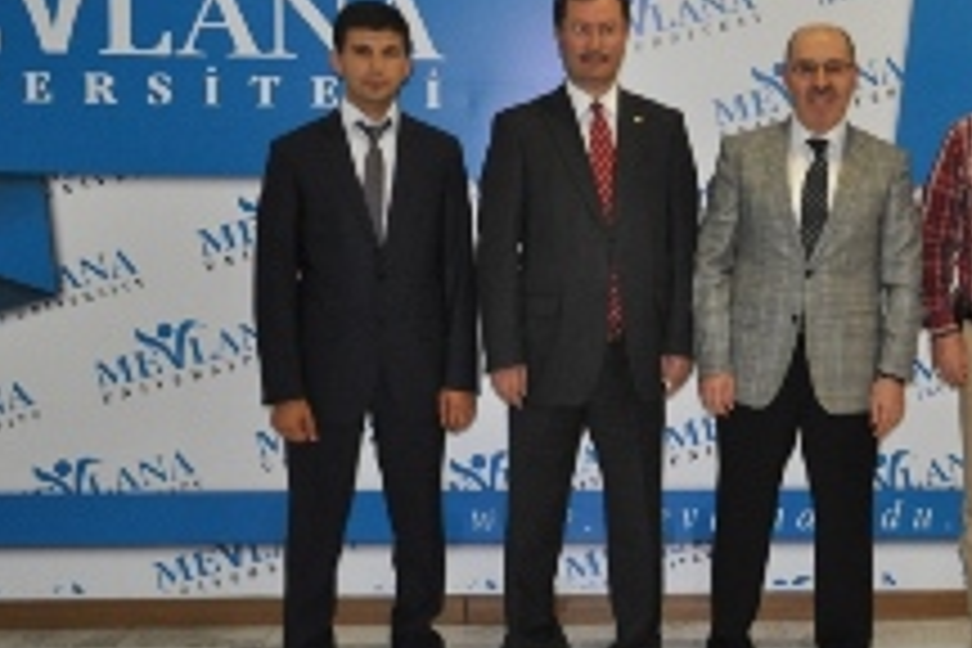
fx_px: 1512
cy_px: 225
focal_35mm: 56
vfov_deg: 24.1
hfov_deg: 34.7
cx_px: 752
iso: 800
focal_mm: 18
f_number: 3.5
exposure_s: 1/60
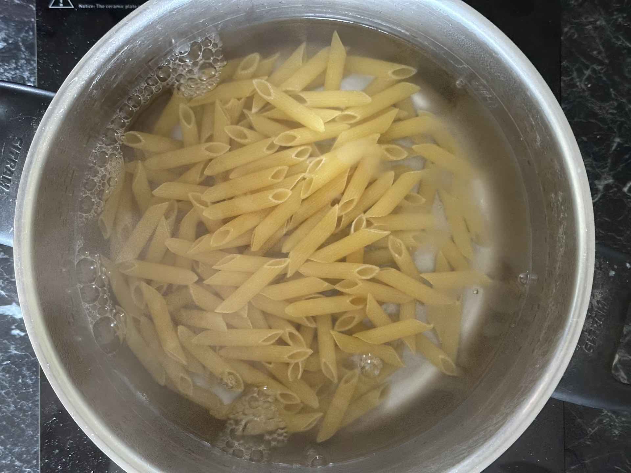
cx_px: 316
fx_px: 875
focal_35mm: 48
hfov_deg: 39.7
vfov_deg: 30.3
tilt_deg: -89.4
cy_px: 236
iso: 400
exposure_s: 1/40
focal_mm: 6.86
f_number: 1.78
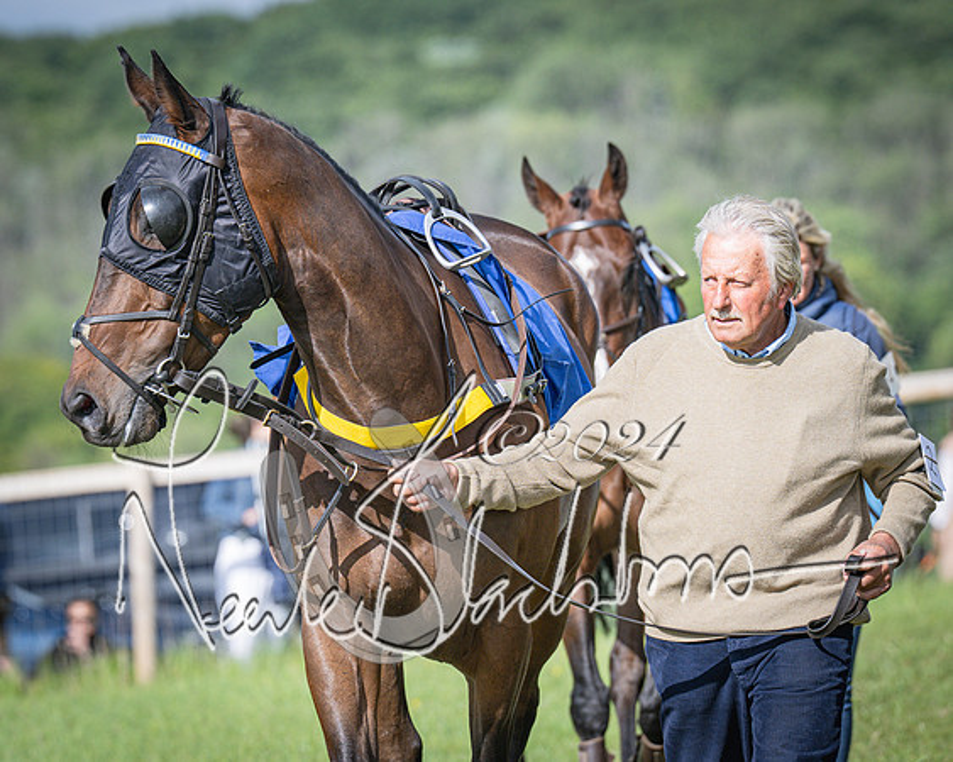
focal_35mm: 373
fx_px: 10508
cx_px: 406
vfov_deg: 4.2
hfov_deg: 5.2
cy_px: 420
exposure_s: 1/1600
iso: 200
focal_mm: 200
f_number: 4.5
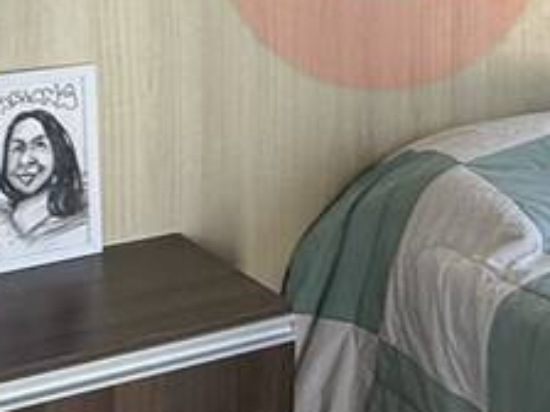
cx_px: 633
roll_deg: -0.6
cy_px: -71
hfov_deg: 20.6
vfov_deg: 15.8
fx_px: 1430
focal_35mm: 90
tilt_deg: -4.8
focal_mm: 2.22
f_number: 2.2
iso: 160
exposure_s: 1/99
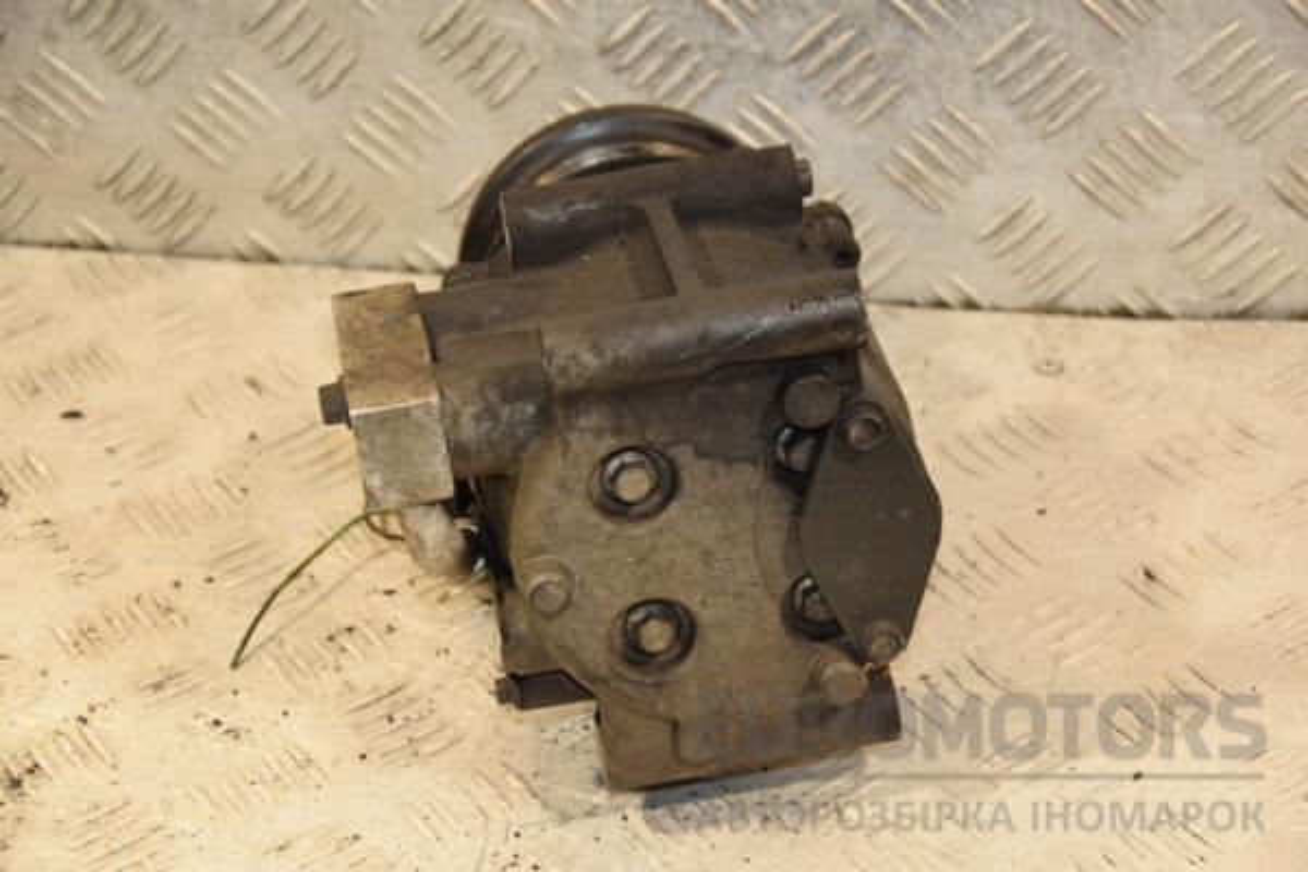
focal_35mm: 99
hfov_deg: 20.6
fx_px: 3597
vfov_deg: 13.8
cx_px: 654
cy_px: 436
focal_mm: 66
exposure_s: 1/125
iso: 800
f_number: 5.3
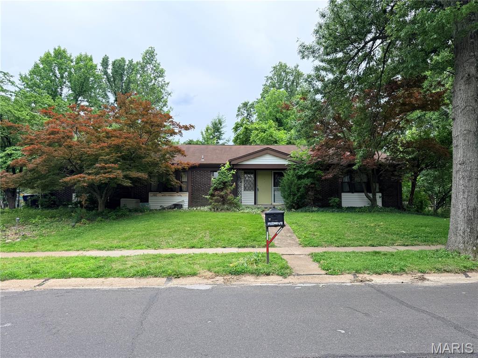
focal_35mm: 24
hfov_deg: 71.6
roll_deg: -0.2
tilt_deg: +3.8
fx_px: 331
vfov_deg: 56.8
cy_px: 179
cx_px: 239
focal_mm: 6.76
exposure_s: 1/2110
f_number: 1.78
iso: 100
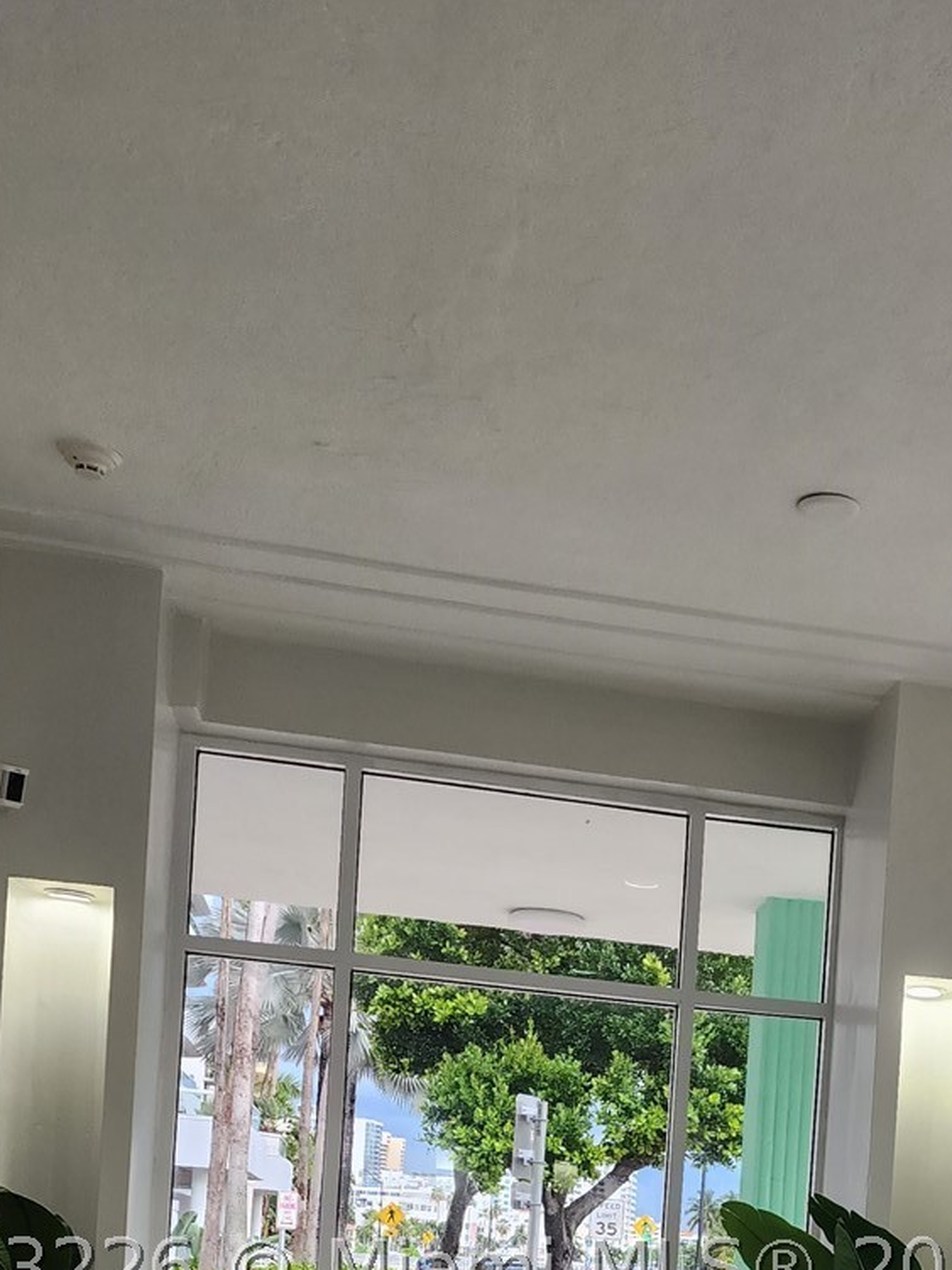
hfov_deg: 29.1
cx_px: 747
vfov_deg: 35.3
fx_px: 1797
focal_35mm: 49
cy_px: 1268
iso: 100
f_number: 1.8
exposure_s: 1/120
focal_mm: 6.4
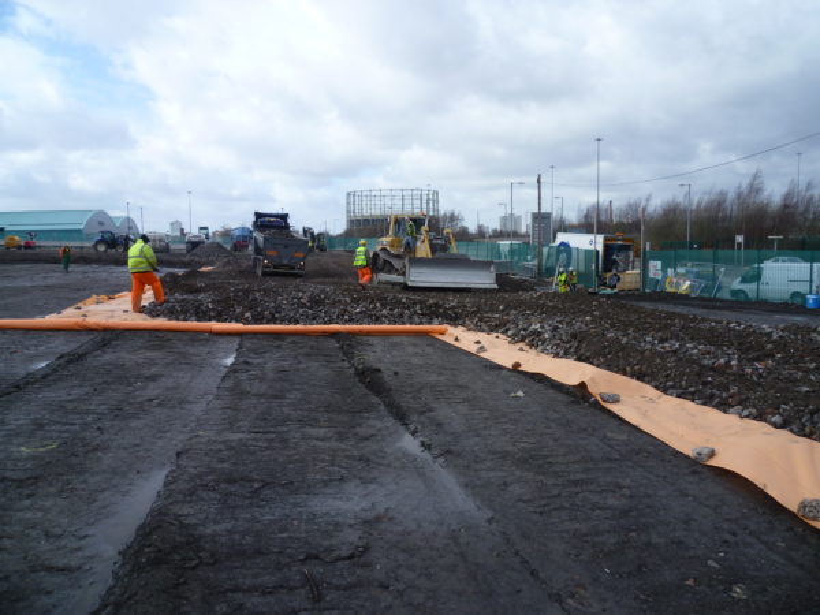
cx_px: 410
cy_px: 308
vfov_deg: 49.7
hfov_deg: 63.4
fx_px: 663
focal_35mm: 28
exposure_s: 1/640
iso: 80
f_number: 2.8
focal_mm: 5
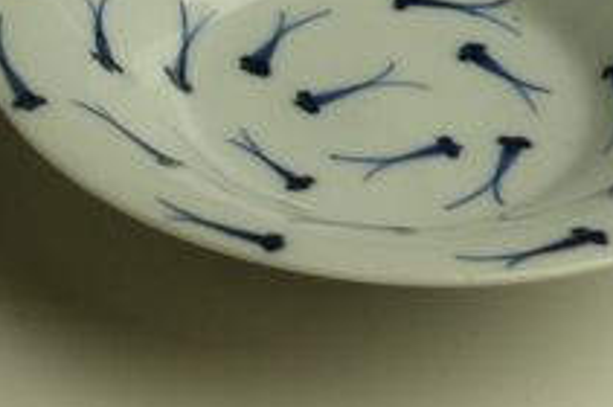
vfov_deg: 6.7
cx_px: -174
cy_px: -292
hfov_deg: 10.1
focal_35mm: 200
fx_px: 3400
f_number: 4
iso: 200
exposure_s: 1/125
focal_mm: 9.8
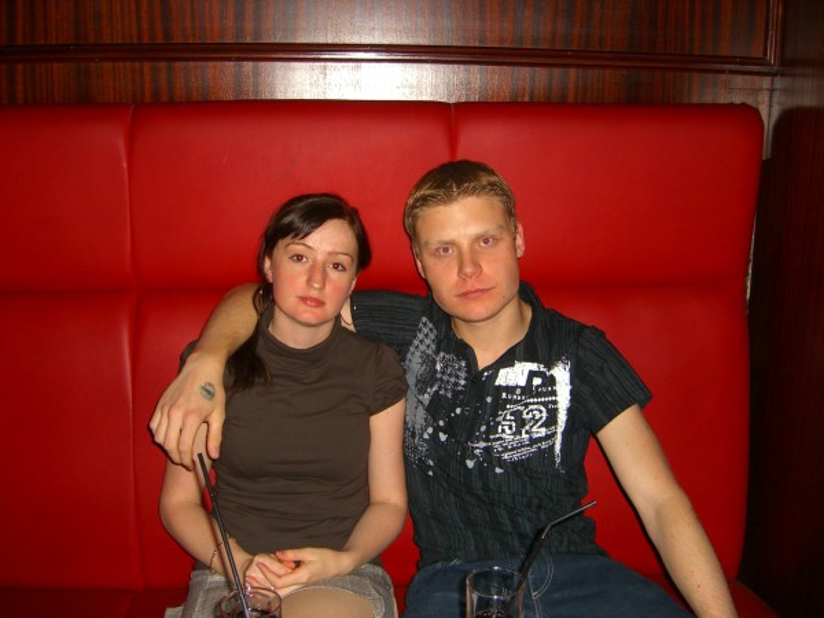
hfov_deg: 49.0
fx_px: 905
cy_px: 309
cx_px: 412
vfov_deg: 37.7
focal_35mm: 38
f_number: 2.8
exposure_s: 1/60
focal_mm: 7.9
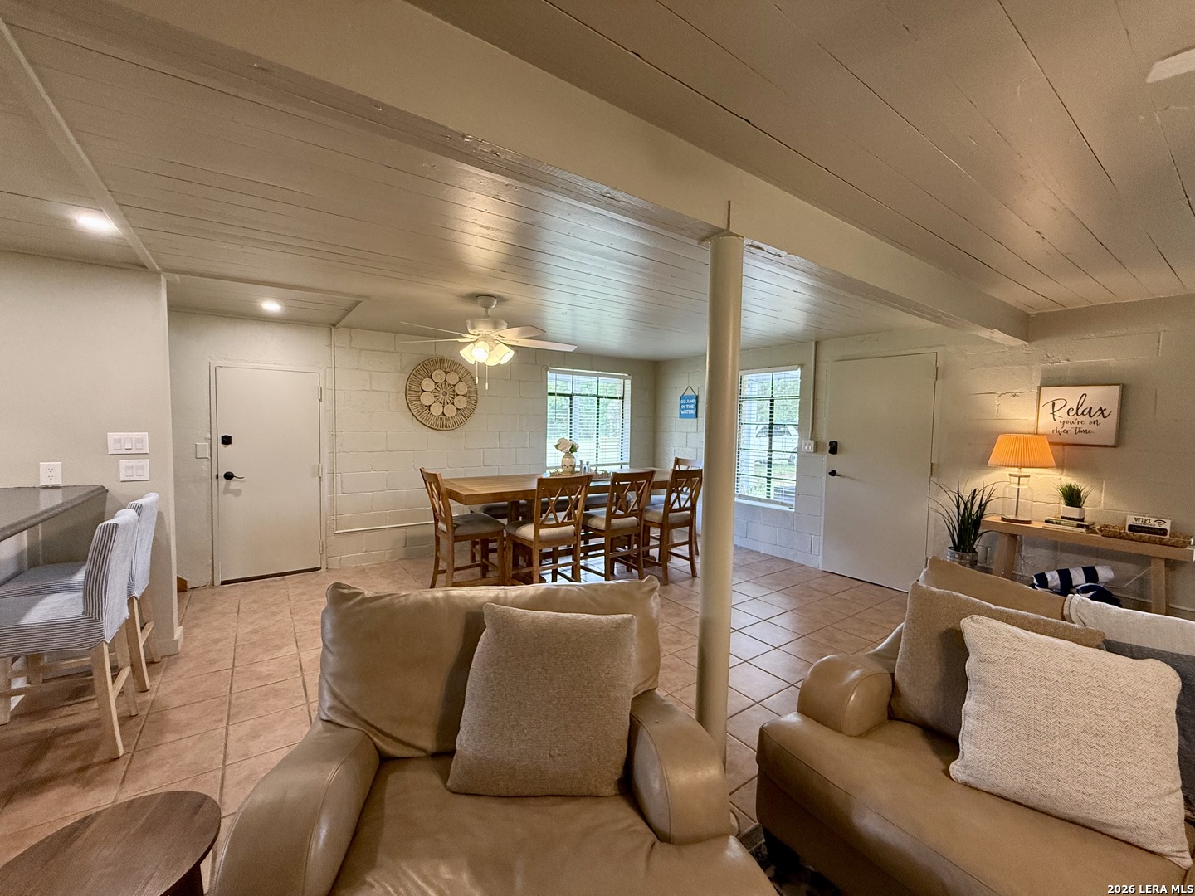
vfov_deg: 85.7
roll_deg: -1.3
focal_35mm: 14
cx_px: 598
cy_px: 448
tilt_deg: -2.6
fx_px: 483
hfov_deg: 102.1
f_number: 2.2
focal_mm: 2.22
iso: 320
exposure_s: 1/120
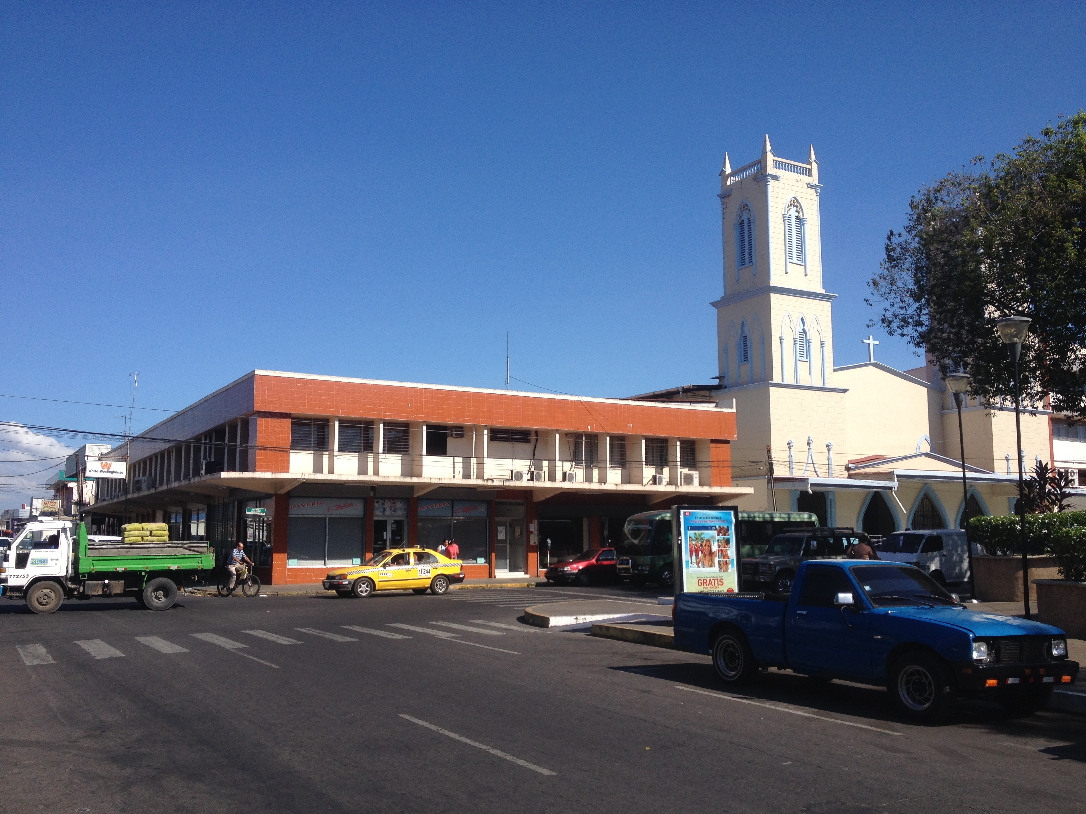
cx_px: 543
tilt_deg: +4.9
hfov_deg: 52.6
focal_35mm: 35
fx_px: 1098
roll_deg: +0.3
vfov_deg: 40.7
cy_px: 407
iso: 50
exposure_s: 1/2208
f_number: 2.4
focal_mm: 4.28
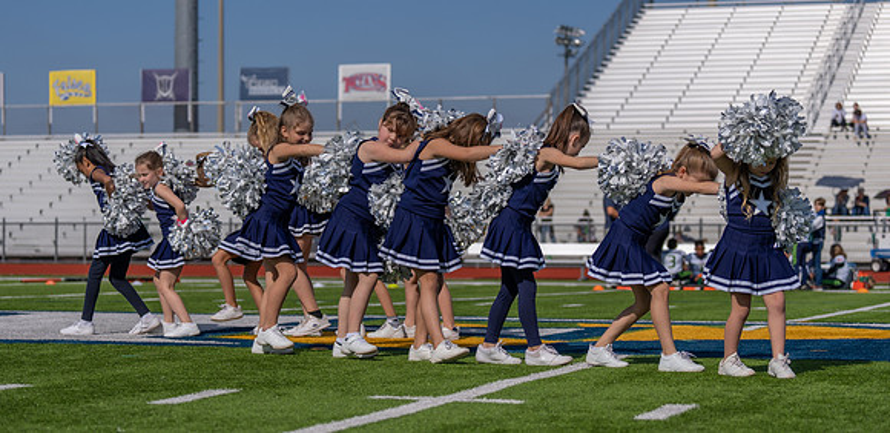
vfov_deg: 11.9
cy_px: 258
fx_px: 2075
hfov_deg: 24.2
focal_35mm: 91
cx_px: 435
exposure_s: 1/4000
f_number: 2.8
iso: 100
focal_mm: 70
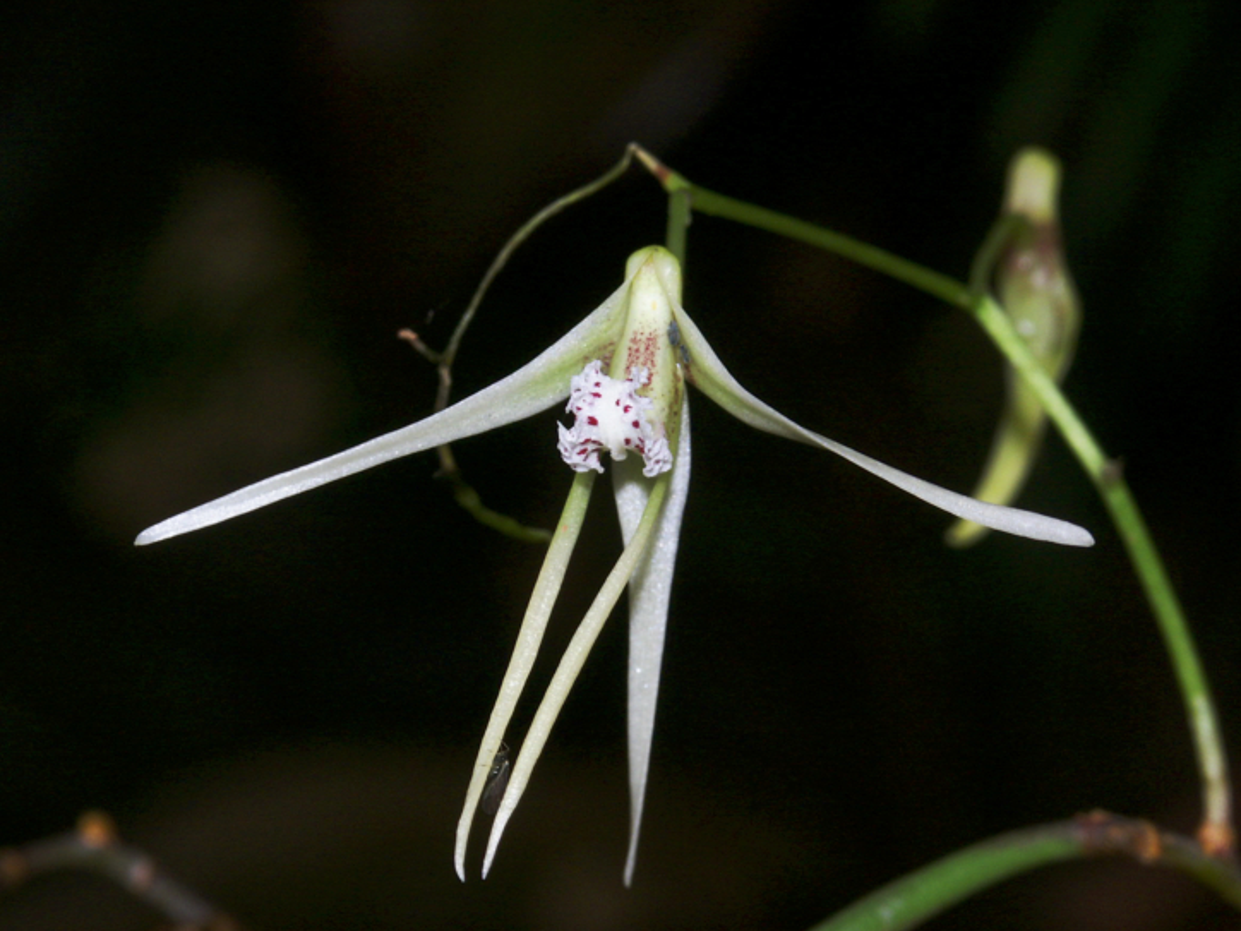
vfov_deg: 6.8
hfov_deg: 9.0
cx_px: 641
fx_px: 7887
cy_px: 508
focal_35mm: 220
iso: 100
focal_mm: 50.28
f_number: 8
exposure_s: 1/180
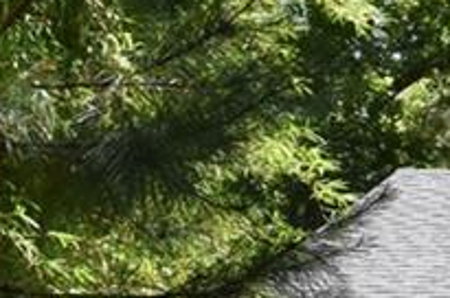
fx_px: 2633
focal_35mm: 211
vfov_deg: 6.4
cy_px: 456
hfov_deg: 8.1
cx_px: 1418
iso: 360
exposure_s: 1/250
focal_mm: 18
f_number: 8
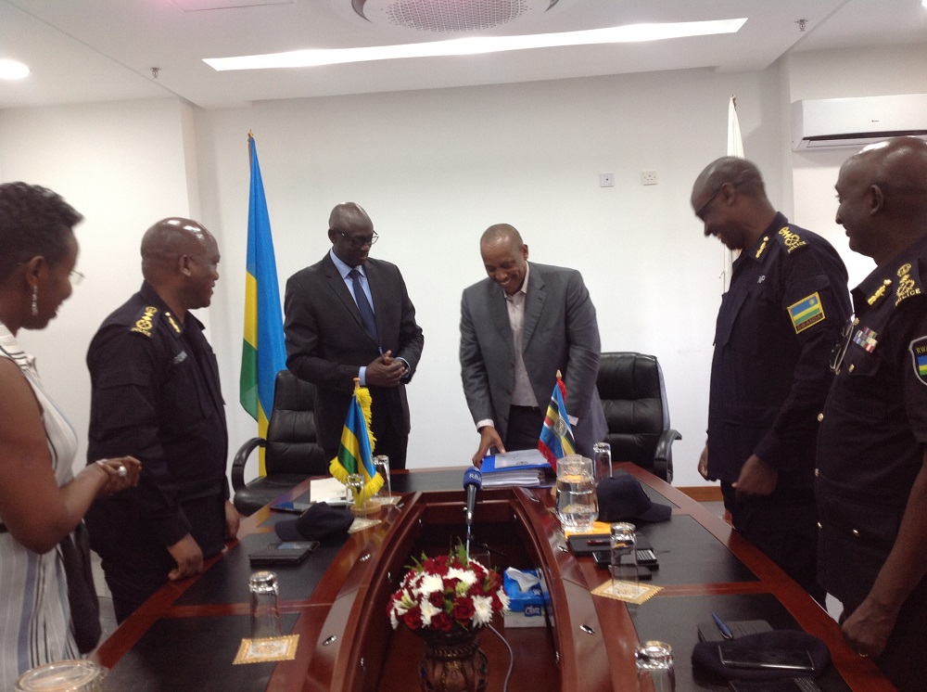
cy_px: 346
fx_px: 935
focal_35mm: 35
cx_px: 464
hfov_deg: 52.7
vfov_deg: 40.6
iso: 50
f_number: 2.4
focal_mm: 4.28
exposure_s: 1/20
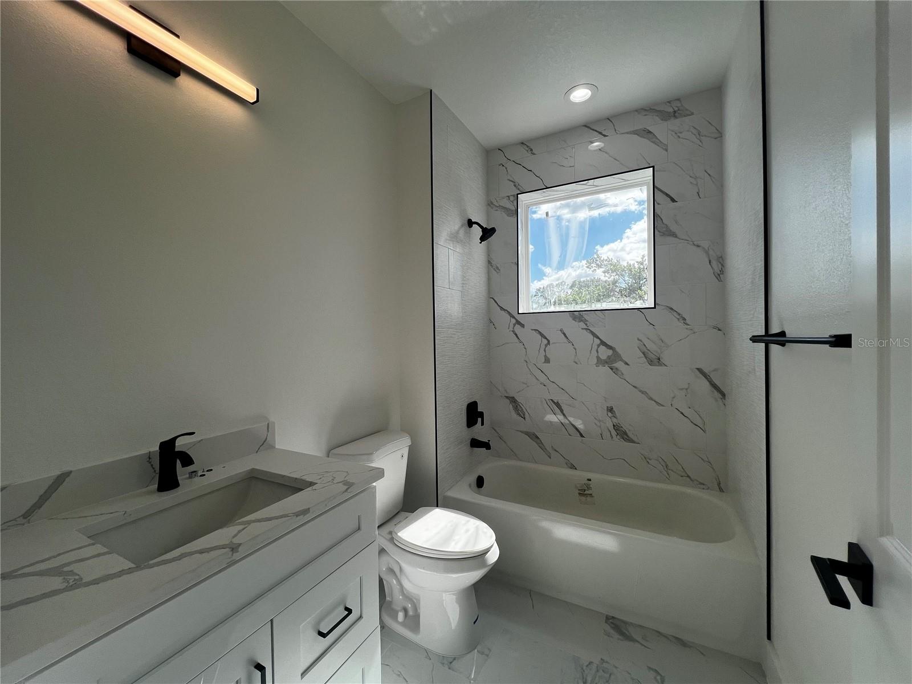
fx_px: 343
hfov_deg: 106.2
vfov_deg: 89.9
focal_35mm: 13
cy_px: 342
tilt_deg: -0.5
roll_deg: +1.4
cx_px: 456
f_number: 1.8
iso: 32
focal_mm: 1.57
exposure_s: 1/453
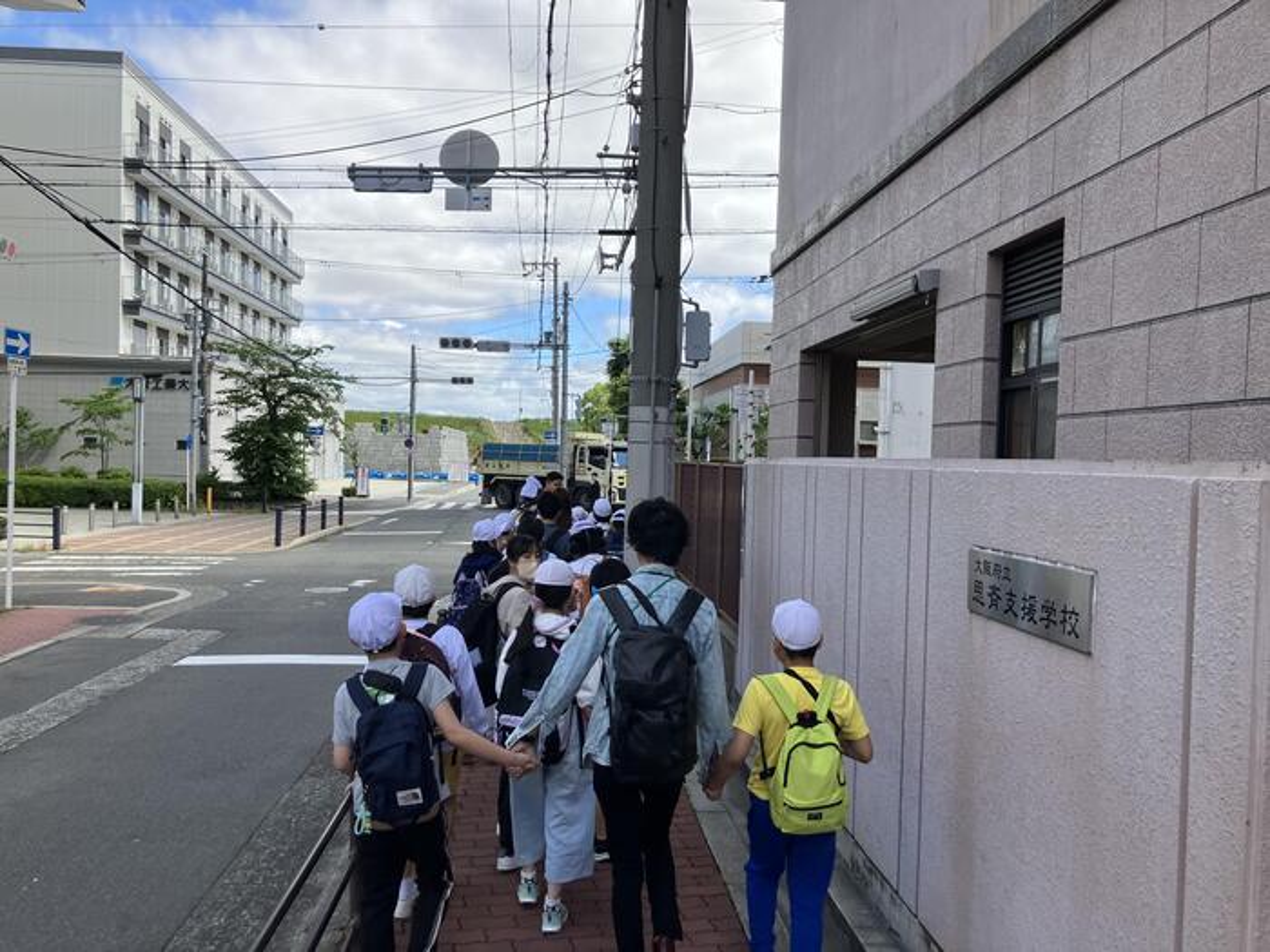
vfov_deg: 49.7
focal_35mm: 28
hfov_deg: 63.4
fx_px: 1027
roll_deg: -1.2
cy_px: 476
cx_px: 635
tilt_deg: -1.1
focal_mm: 3.99
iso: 32
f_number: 1.8
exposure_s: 1/972
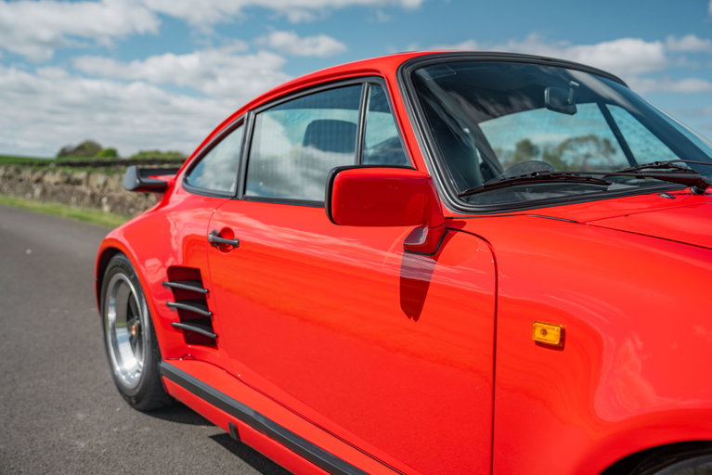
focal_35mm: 32
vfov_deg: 41.1
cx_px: 356
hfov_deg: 58.7
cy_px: 238
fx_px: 633
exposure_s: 1/1250
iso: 100
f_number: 2.8
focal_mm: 32
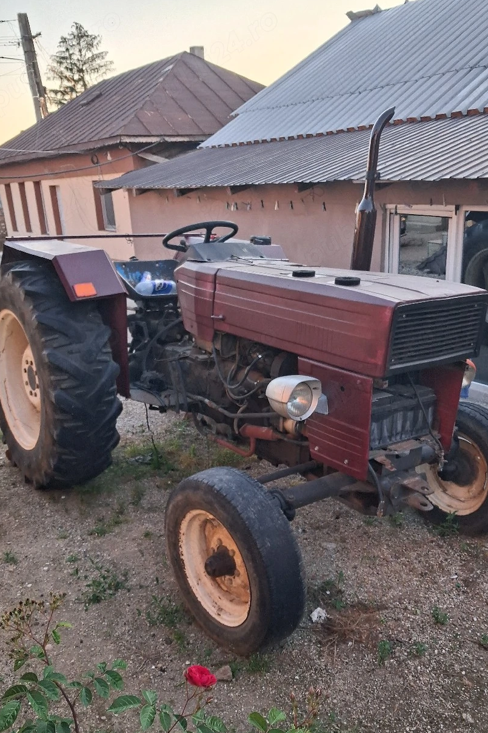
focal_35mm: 31
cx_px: 252
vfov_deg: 60.2
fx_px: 630
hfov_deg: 42.3
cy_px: 400
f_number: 1.8
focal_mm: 4
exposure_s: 1/100
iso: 80
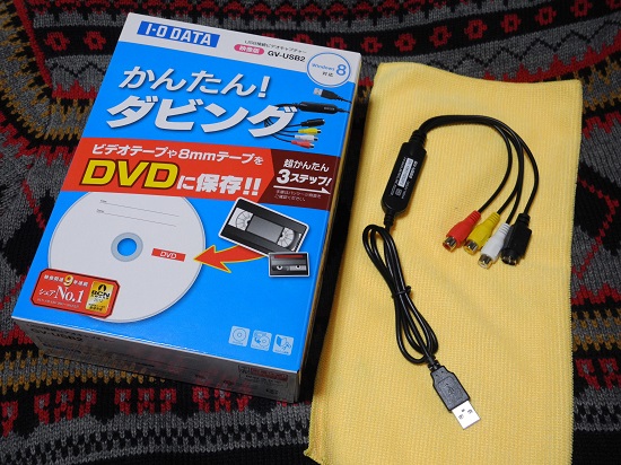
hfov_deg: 45.8
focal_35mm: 41
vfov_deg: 35.1
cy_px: 232
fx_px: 735
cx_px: 310
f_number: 3.2
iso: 352
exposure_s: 1/30
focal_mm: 8.8
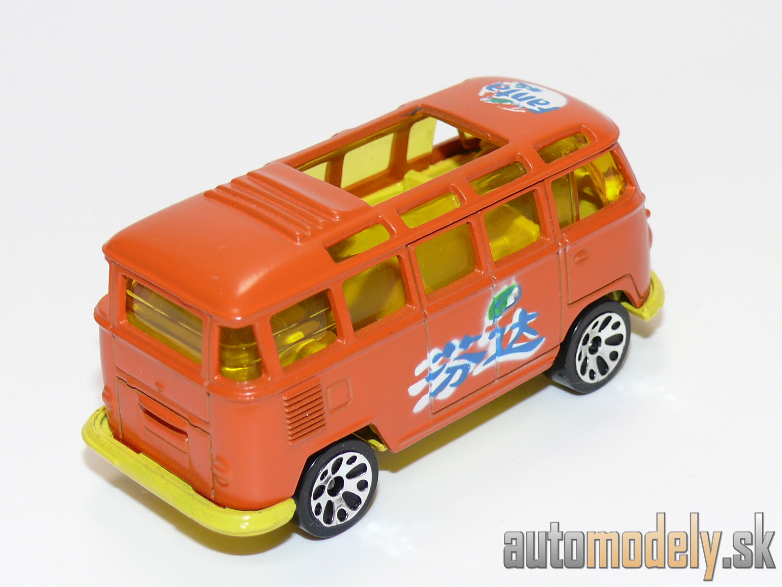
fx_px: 2304
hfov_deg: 19.3
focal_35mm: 102
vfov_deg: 14.5
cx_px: 391
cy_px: 294
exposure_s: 1/30
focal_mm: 13.4
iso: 100
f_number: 4
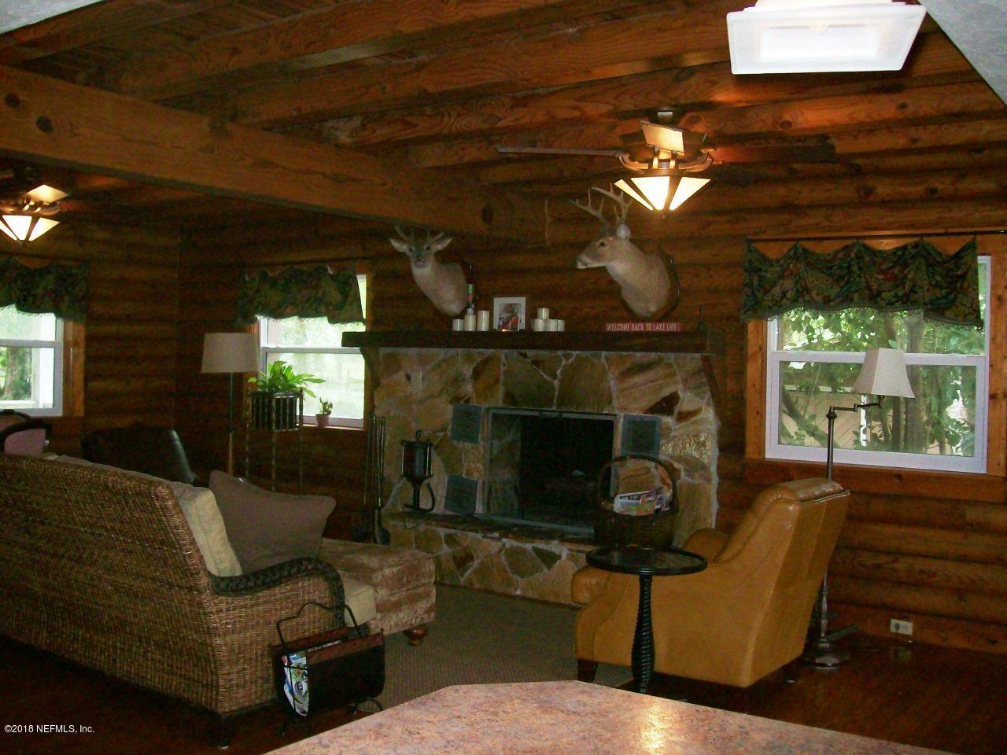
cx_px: 504
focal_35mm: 36
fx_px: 1047
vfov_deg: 39.7
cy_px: 378
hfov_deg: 51.4
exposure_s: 1/64
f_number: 2.7
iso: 200
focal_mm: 6
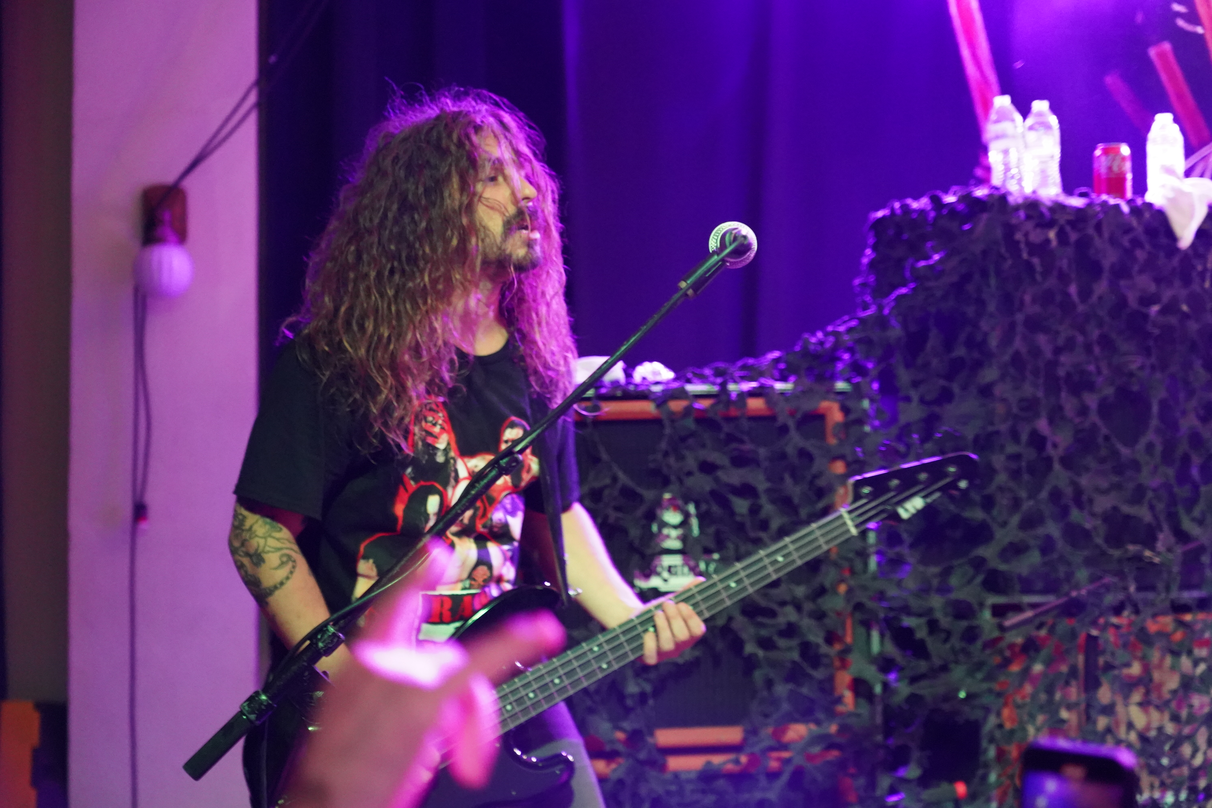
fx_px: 2289
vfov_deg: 20.0
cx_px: 606
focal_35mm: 68
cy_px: 404
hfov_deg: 29.7
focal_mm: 68
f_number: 4
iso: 12800
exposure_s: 1/20
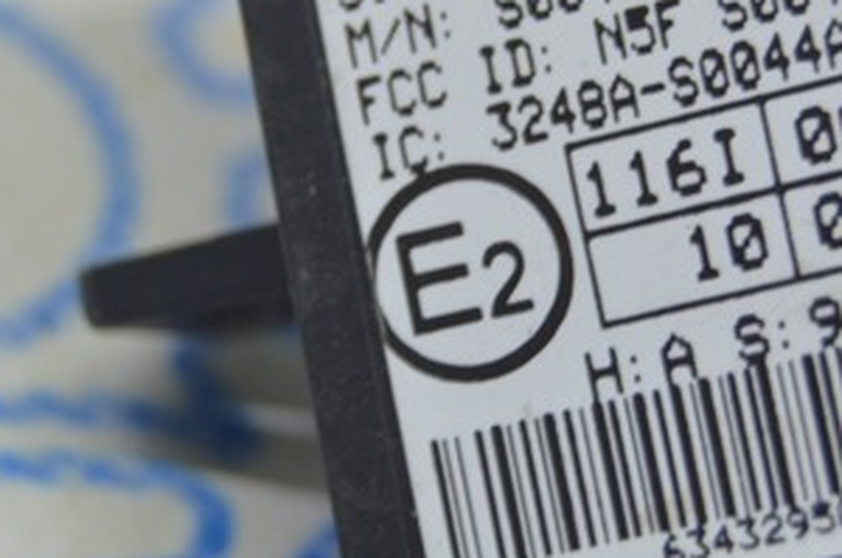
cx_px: 634
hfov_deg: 11.7
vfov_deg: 7.8
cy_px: 114
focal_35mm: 176
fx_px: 4111
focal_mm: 55
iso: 400
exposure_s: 1/20
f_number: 5.6
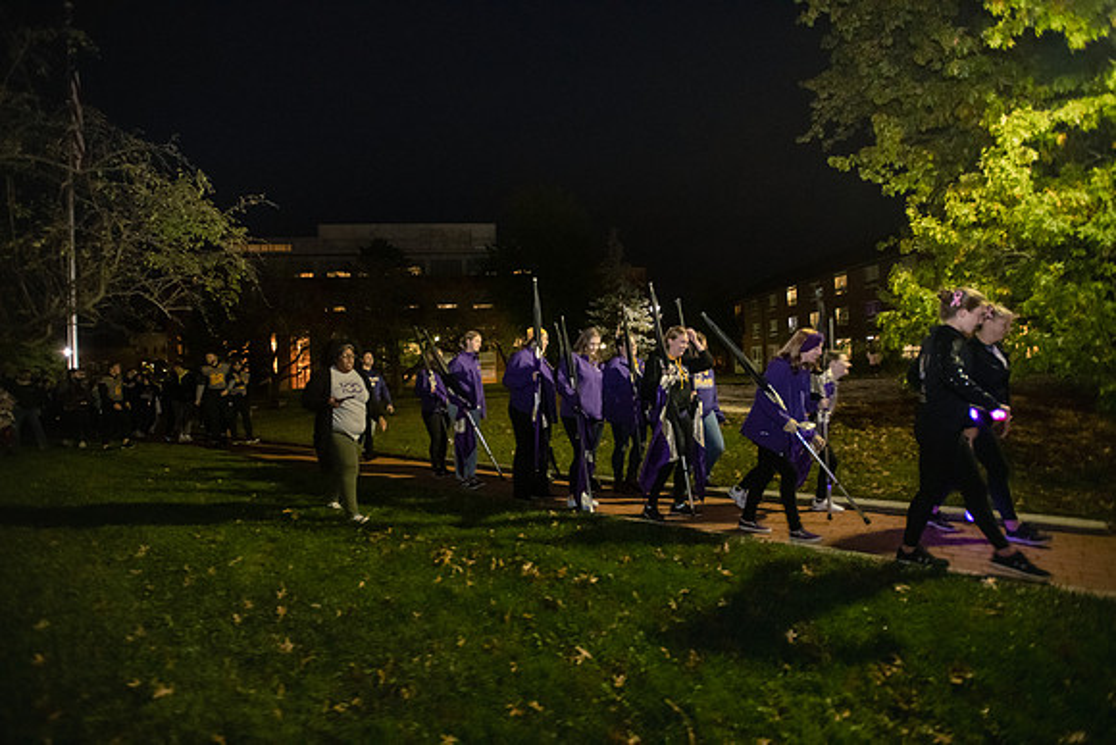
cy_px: 372
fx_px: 527
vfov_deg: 70.5
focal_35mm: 17
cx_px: 558
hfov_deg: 93.3
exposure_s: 1/50
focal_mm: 17
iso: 6400
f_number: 3.2
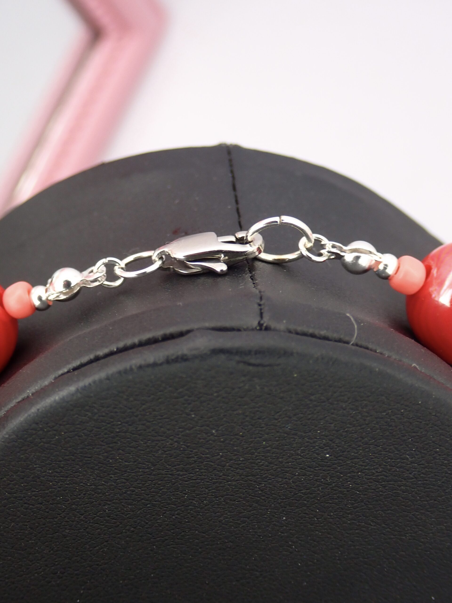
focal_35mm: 62
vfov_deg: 31.2
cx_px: 226
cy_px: 302
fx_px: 1079
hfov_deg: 23.7
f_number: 3.6
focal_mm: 11.09
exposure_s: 1/60
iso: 200
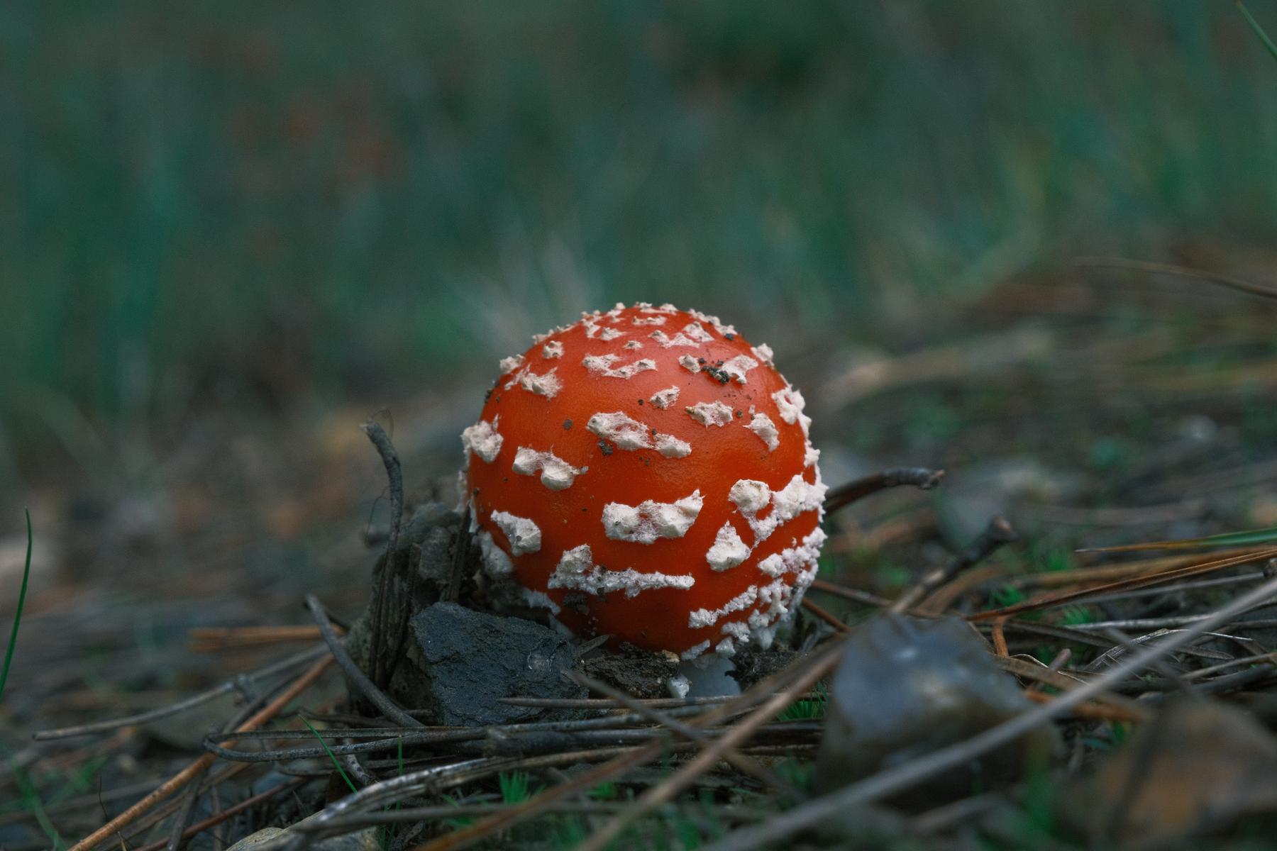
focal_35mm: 76
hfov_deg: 26.7
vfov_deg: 17.9
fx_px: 2696
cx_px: 638
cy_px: 426
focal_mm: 50.5
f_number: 8
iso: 800
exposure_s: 1/150
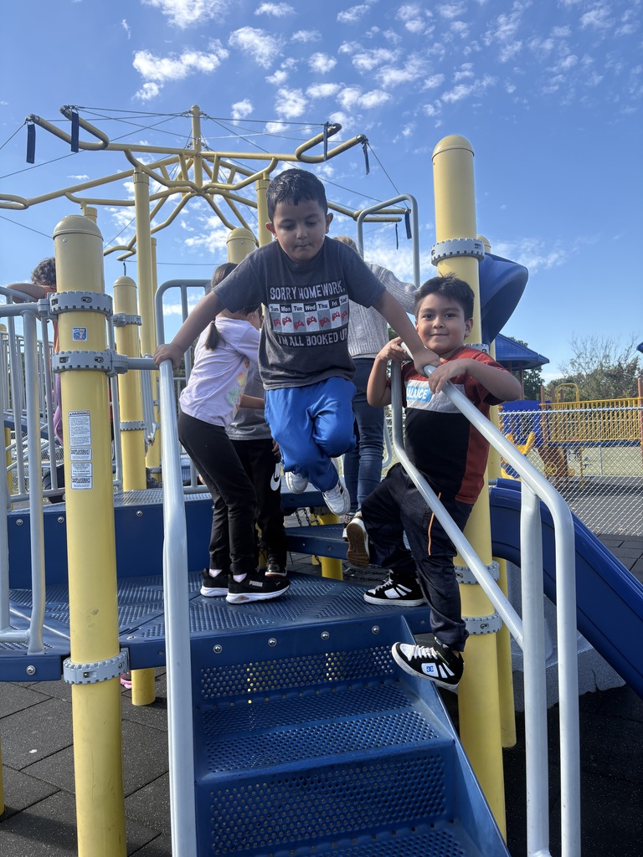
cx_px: 322
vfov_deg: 67.3
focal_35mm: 26
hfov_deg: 53.1
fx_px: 644
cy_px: 428
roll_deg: +2.7
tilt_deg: +1.6
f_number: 1.6
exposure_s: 1/1393
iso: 50
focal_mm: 5.96
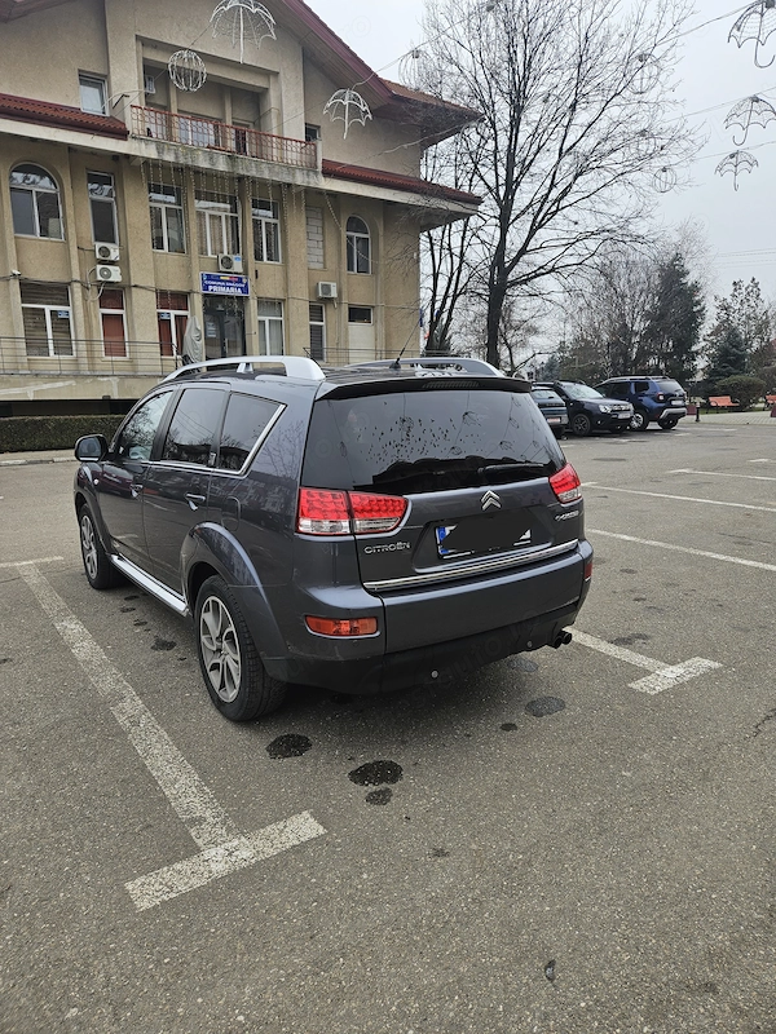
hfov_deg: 58.9
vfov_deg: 73.9
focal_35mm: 23
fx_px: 687
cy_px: 517
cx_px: 388
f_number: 1.8
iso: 25
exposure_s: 1/345
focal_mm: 5.4
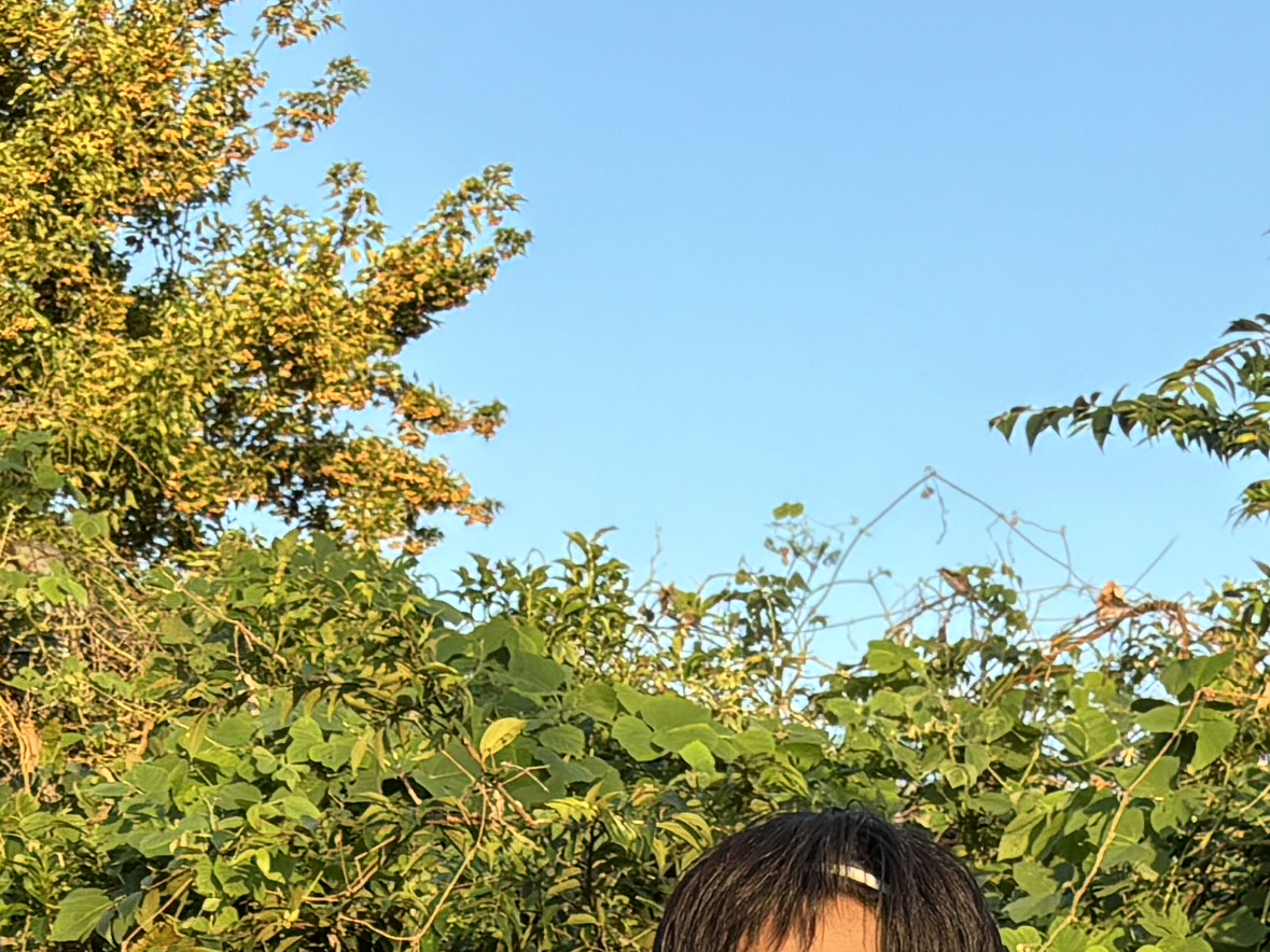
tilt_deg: -5.9
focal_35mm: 126
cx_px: 128
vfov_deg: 10.4
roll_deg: -1.1
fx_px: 4622
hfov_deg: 15.5
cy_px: 2166
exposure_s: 1/615
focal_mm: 5.96
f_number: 1.6
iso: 50
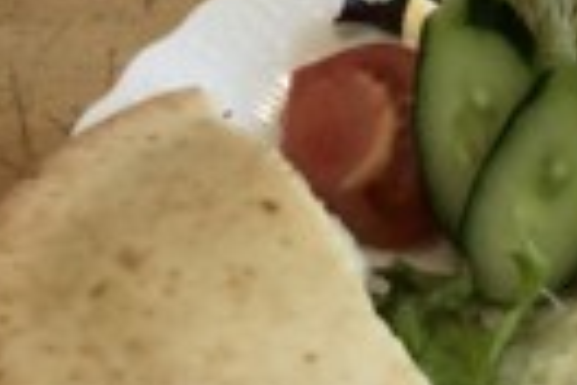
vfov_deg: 13.8
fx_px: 1587
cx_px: 857
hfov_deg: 18.4
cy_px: 245
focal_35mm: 99
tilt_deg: -46.4
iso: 32
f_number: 1.8
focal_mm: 4
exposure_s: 1/30
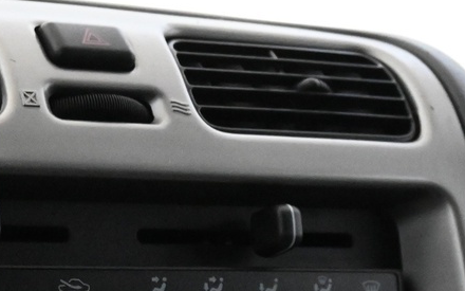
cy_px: 481
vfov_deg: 10.3
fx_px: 1533
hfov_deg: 17.1
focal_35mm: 121
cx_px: 98
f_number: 4
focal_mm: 21.5
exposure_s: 1/60
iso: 6400
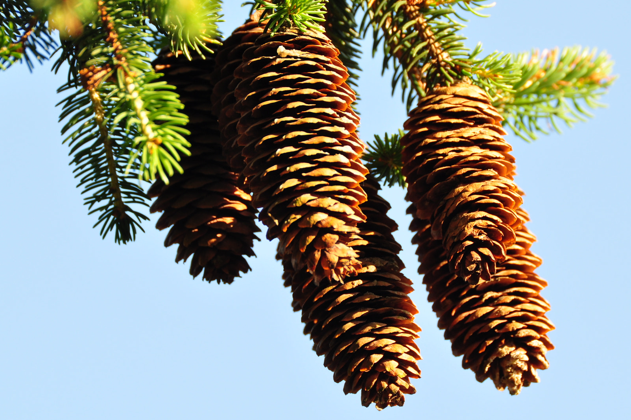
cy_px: 237
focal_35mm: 440
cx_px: 340
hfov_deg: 4.7
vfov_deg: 3.1
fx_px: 7711
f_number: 8
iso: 250
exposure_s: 1/125
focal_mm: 230
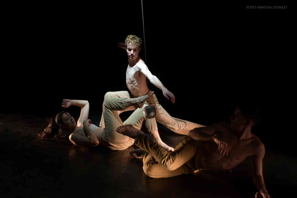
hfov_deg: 46.4
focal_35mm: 42
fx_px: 346
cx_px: 148
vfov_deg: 31.9
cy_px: 99
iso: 320
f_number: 4.5
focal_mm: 28
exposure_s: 1/100
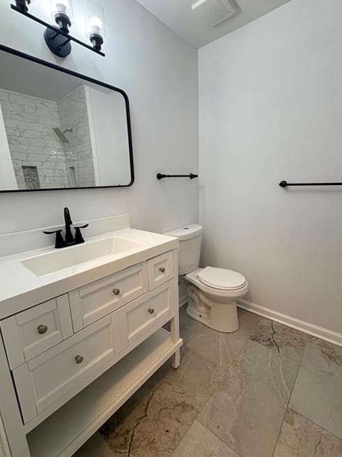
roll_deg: +1.9
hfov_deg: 78.1
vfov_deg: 94.5
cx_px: 176
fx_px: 211
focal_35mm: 16
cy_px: 228
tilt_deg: -11.3
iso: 125
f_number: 2.2
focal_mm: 2.22
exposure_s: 1/120
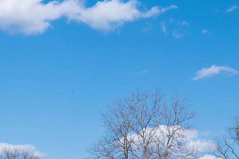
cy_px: 228
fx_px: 730
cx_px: 239
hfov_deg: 18.1
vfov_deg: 12.0
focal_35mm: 110
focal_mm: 35
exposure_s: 1/320
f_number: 16
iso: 320
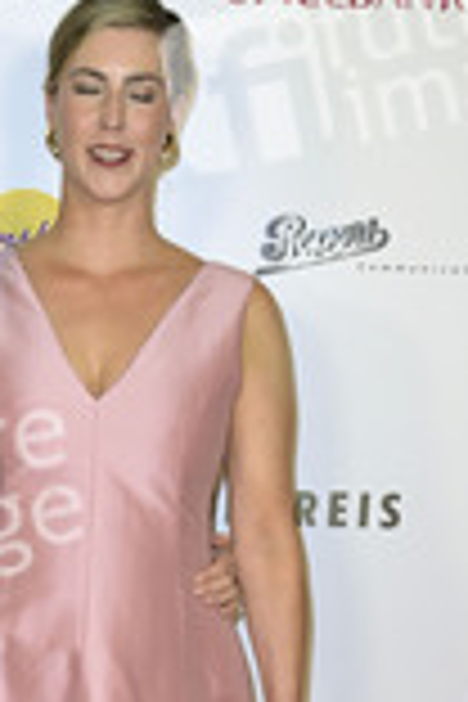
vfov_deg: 16.2
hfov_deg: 11.0
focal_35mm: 123
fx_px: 2398
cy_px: 742
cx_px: -18
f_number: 5.6
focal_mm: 48
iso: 640
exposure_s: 1/160
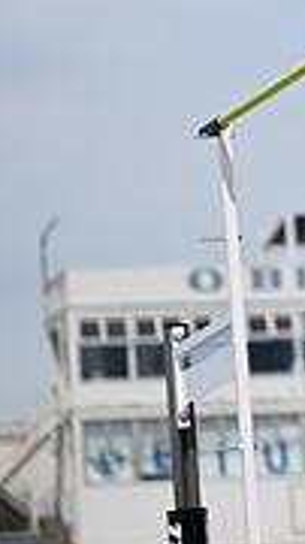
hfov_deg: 4.2
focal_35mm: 280
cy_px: -26
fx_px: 4033
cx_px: 815
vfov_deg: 7.7
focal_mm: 83
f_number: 2.8
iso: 160
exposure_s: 1/5000
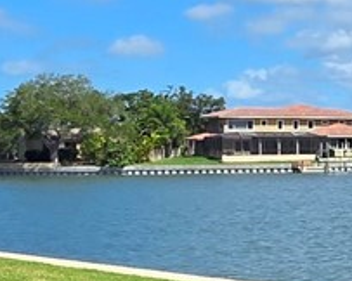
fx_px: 1041
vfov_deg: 15.4
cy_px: 151
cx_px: 858
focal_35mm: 100
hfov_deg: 13.6
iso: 40
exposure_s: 1/1951
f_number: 1.9
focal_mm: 2.2
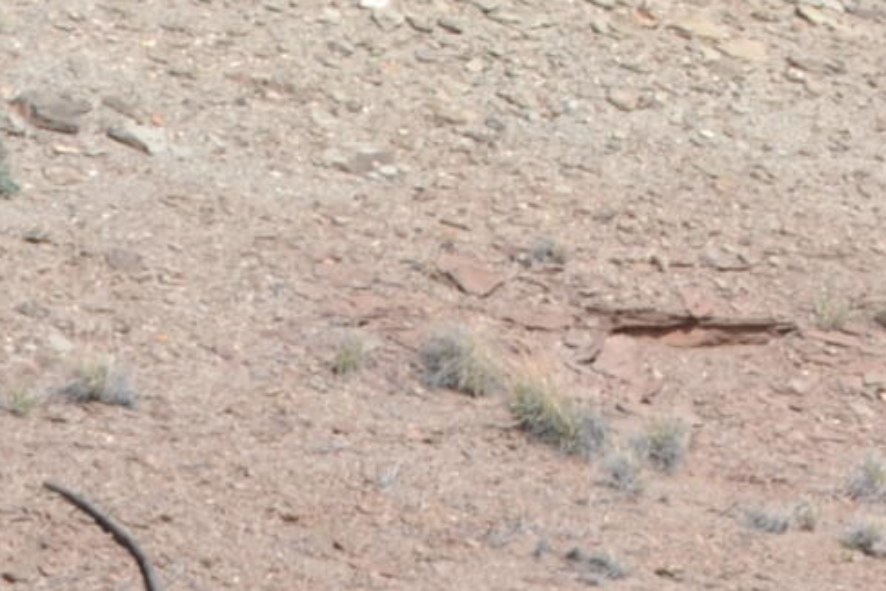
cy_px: -1022
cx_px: 1616
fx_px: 9551
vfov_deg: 3.5
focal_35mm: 388
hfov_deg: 5.2
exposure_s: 1/250
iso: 100
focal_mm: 42
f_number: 8
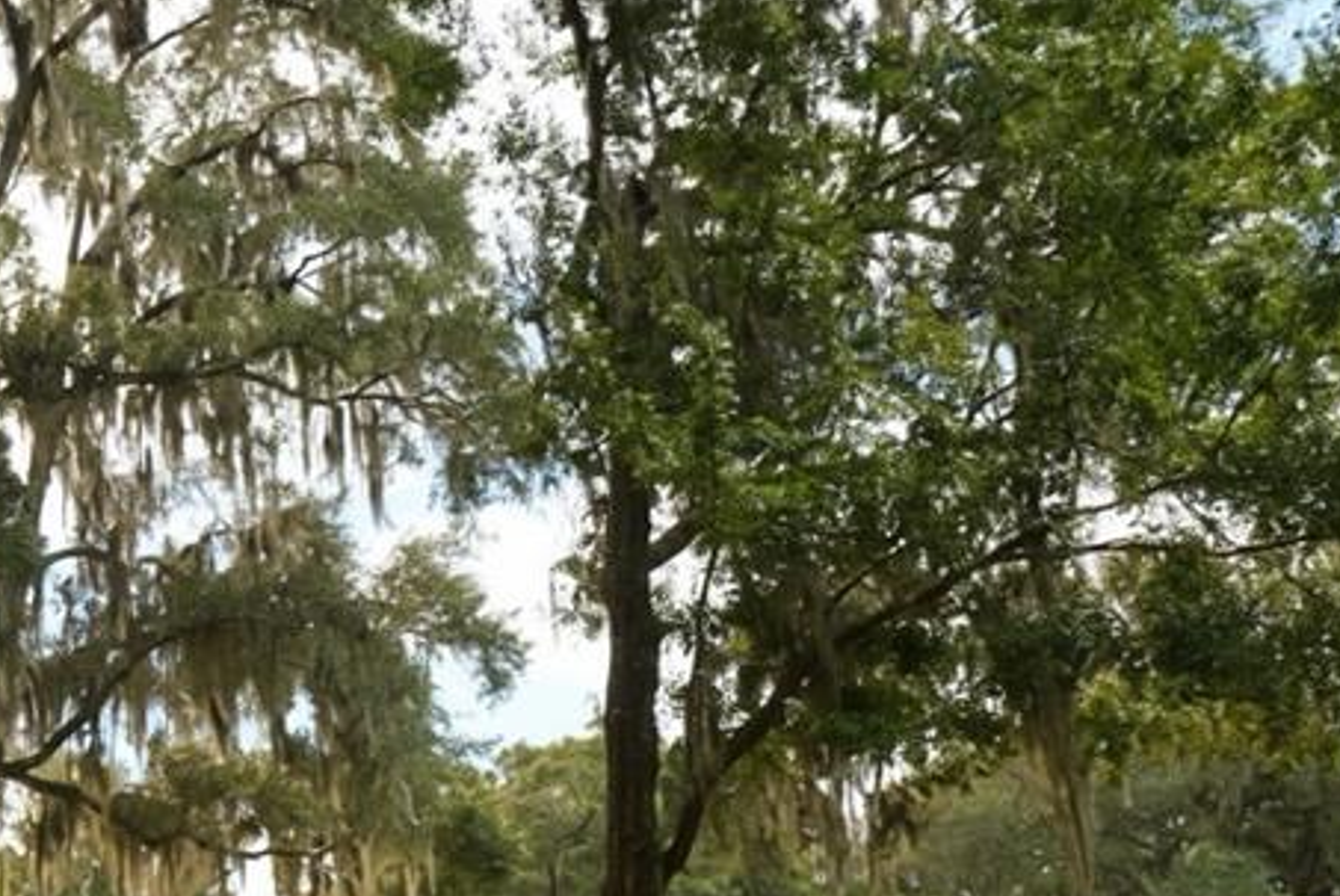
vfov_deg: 19.2
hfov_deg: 28.7
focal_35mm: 70
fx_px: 2608
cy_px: 798
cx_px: 479
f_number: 9
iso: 100
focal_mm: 31
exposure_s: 1/80
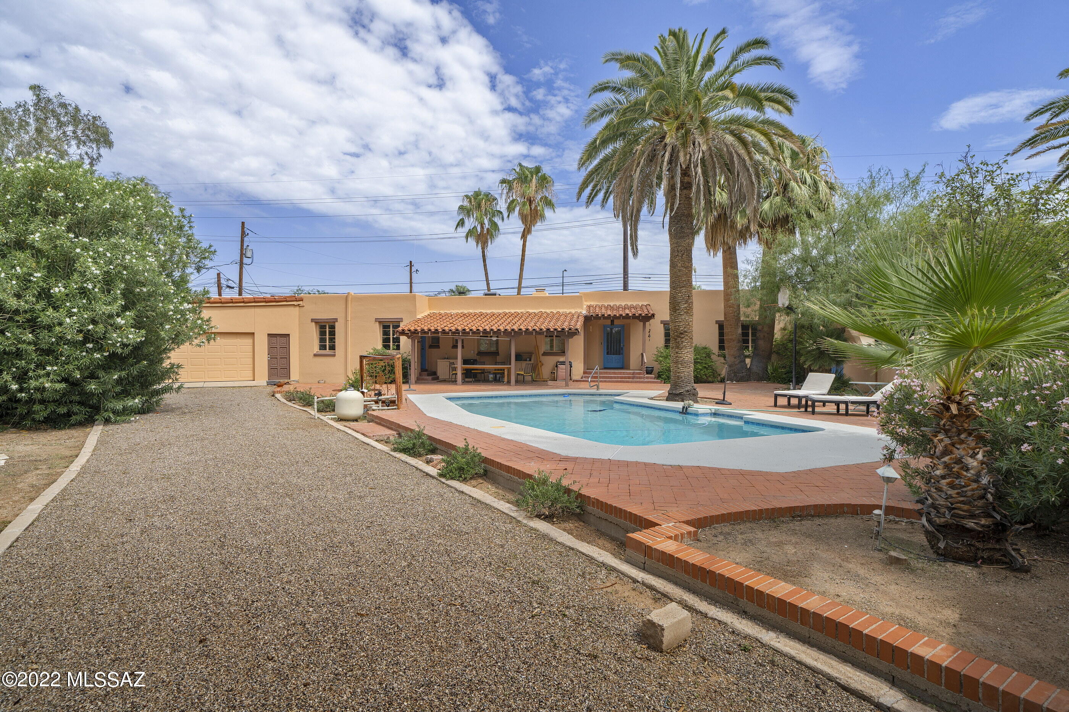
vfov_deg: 70.4
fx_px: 505
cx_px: 534
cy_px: 356
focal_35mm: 17
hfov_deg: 93.3
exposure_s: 1/160
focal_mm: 17
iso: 100
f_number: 9
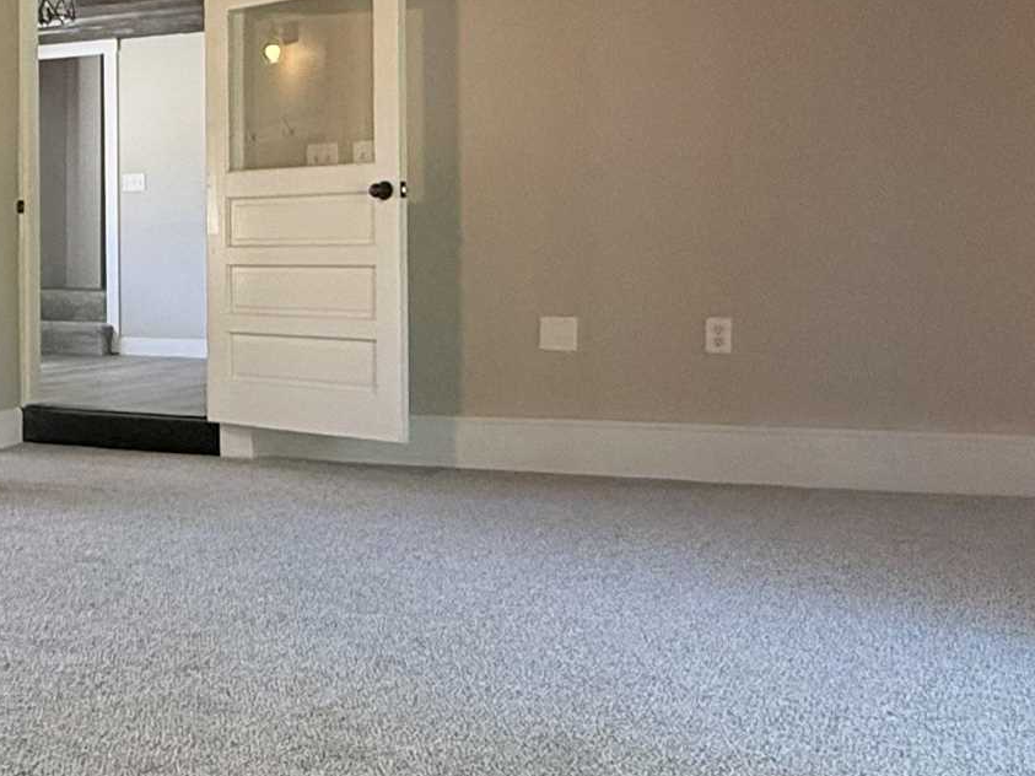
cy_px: 264
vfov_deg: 28.4
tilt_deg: +0.1
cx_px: -232
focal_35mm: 51
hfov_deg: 31.1
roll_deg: +0.2
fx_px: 1525
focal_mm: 2.22
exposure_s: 1/120
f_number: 2.2
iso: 100
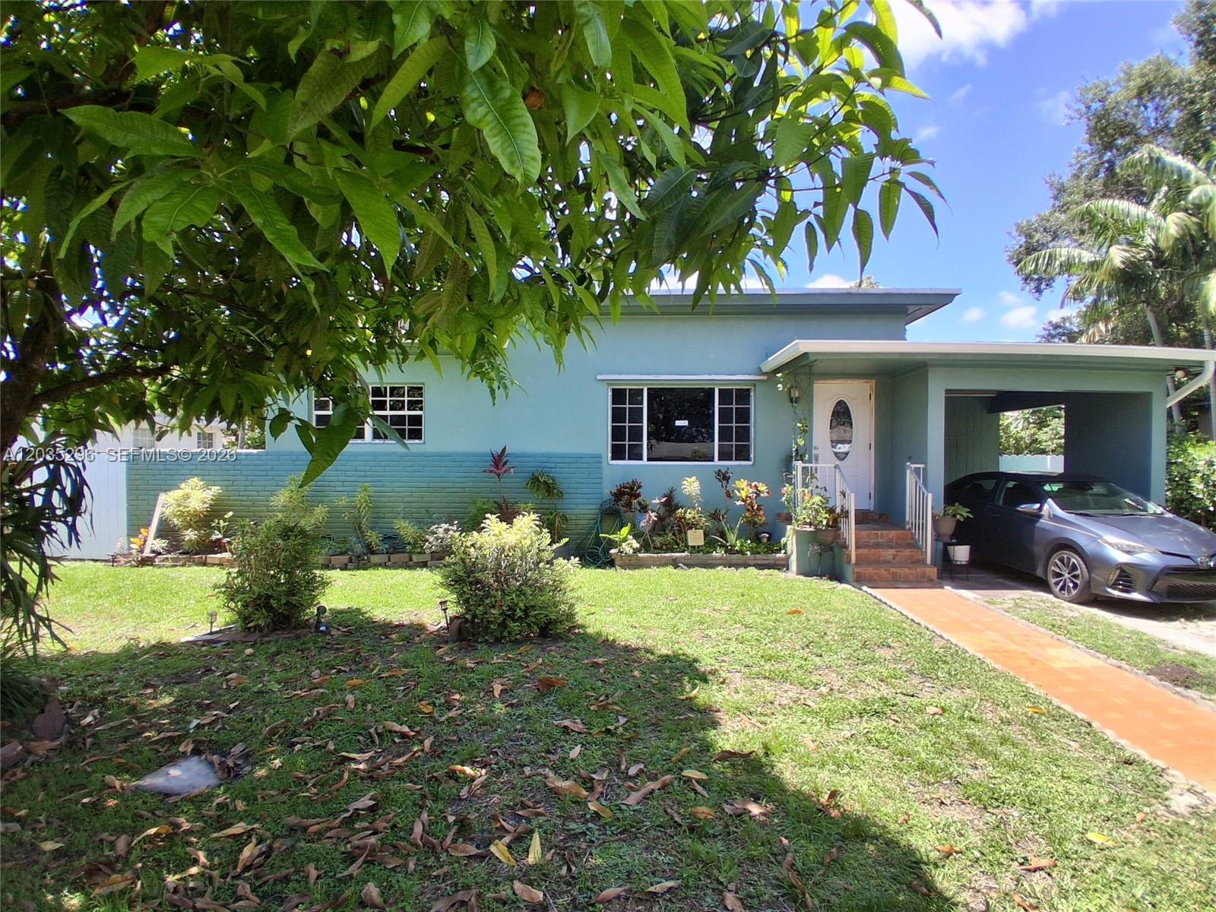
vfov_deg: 74.7
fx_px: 597
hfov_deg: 91.0
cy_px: 456
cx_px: 608
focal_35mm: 17
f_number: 2.2
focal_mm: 1.4
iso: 50
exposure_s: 1/674
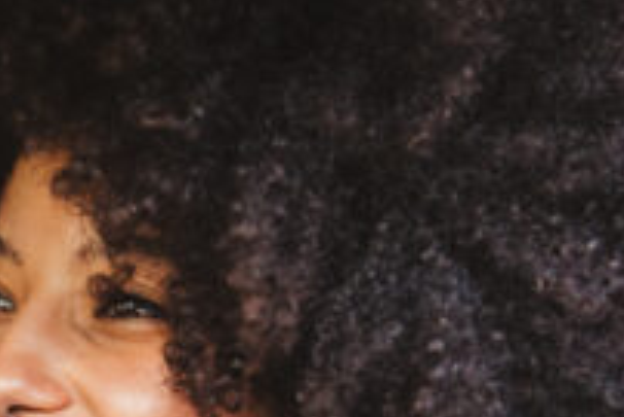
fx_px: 3070
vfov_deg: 7.5
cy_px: 780
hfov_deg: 11.3
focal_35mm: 177
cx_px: -161
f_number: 2.8
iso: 200
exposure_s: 1/250
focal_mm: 35
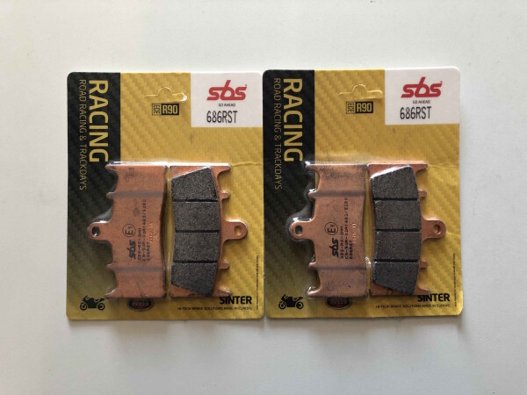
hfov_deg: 63.4
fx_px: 426
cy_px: 198
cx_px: 264
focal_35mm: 28
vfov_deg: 49.7
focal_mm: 3.99
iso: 40
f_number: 1.8
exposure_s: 1/25
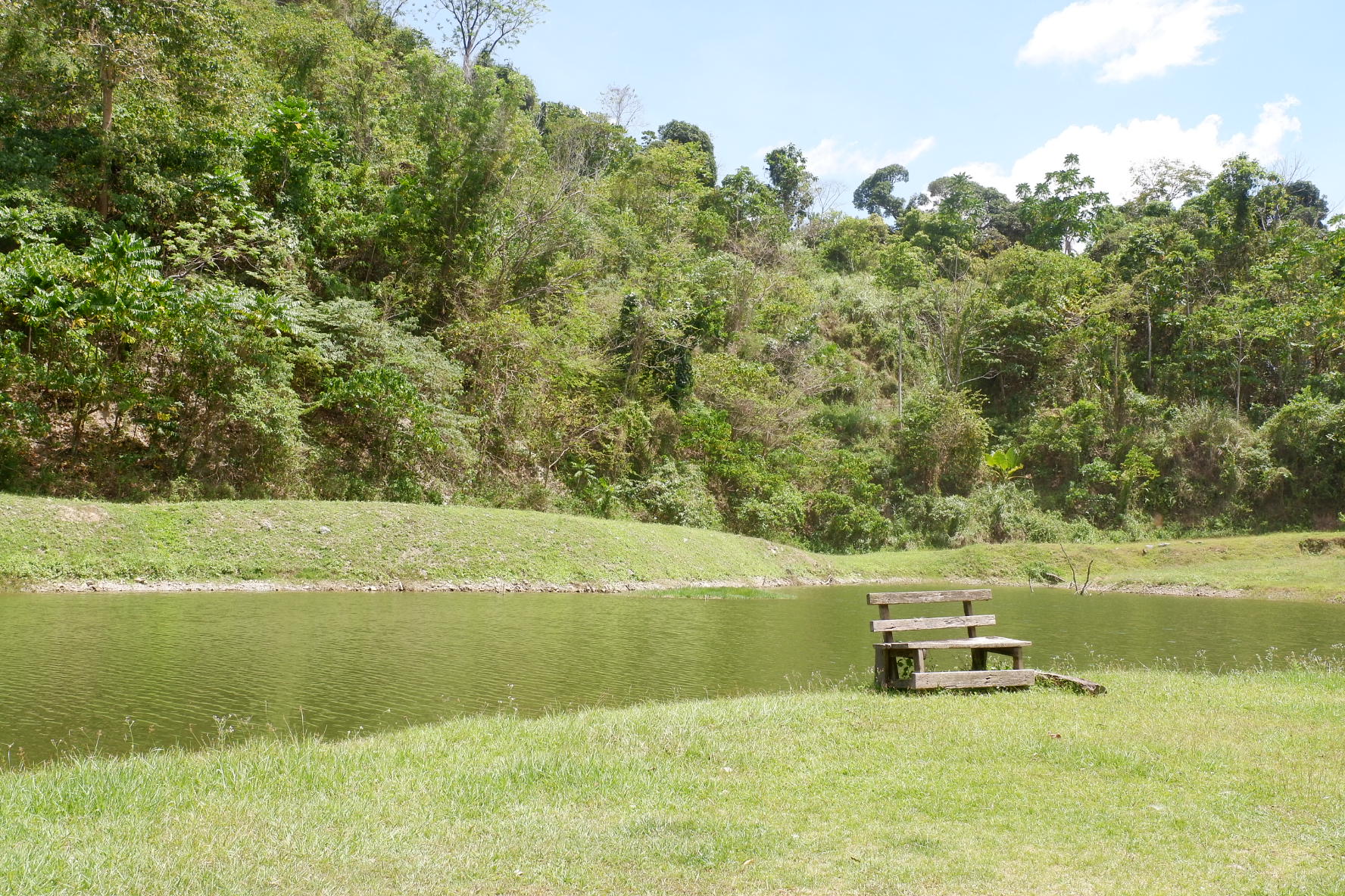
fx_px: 1233
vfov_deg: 40.0
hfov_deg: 57.2
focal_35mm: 33
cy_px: 448
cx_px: 672
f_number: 8
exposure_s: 1/150
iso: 200
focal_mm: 22.2
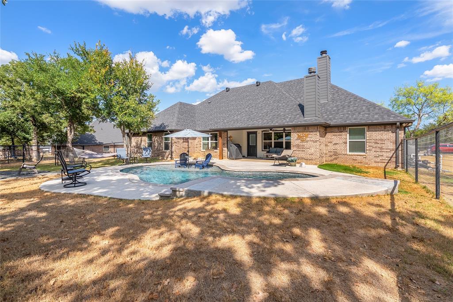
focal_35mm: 16
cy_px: 151
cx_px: 226
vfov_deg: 73.8
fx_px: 201
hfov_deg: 96.7
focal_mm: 16
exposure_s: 1/500
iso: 640
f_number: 7.1
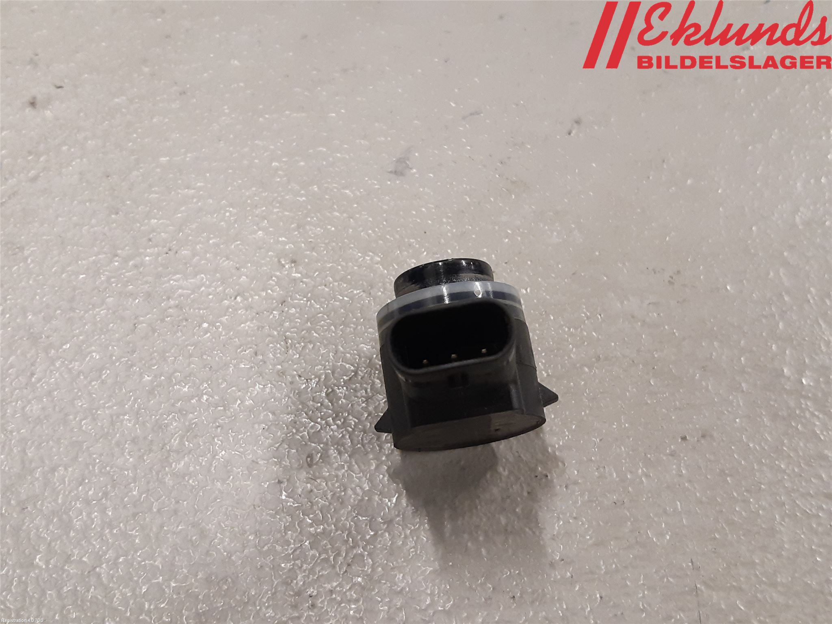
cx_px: 416
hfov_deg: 67.3
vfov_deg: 53.1
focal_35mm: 26
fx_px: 625
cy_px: 312
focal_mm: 3.93
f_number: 1.7
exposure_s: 1/50
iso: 200
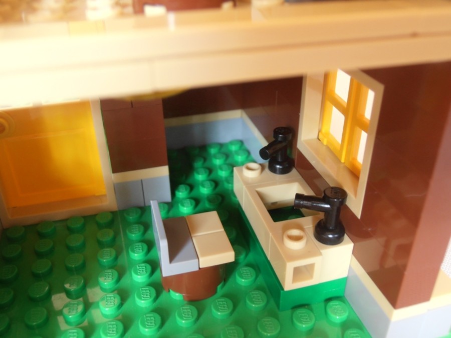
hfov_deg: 50.1
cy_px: 169
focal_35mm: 37
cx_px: 226
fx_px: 482
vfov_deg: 38.7
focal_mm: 6.61
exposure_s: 1/6
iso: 125
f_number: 3.9
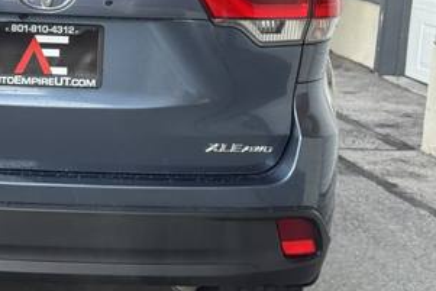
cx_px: -3
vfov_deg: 12.8
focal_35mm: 106
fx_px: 1284
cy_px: 16
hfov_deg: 18.7
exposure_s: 1/491
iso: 64
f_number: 1.78
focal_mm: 6.76
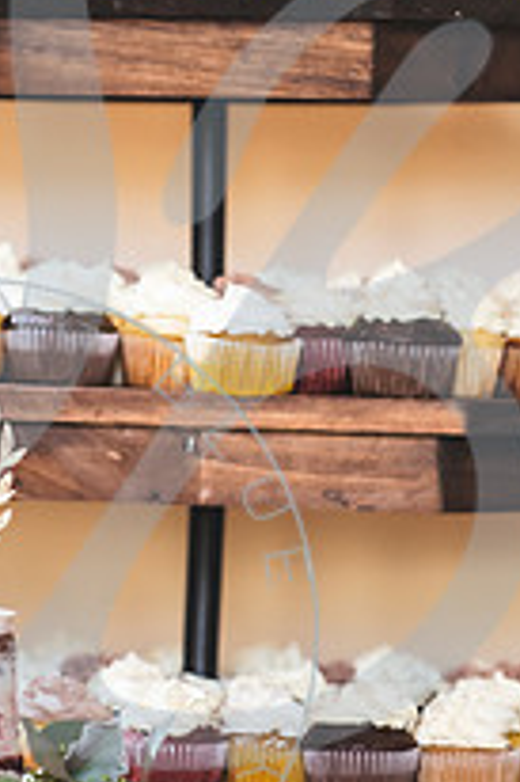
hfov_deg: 3.1
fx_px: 9484
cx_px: 137
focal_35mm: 437
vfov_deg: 4.7
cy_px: 342
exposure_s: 1/200
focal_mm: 200
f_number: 2.8
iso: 2000
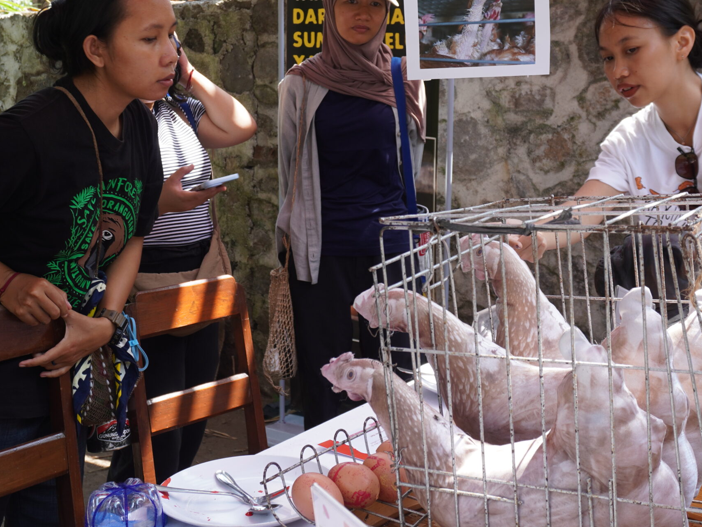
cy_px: 181
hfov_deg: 38.4
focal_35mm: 50
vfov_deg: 29.1
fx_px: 1008
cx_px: 339
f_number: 6.3
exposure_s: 1/80
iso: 160
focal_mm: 23
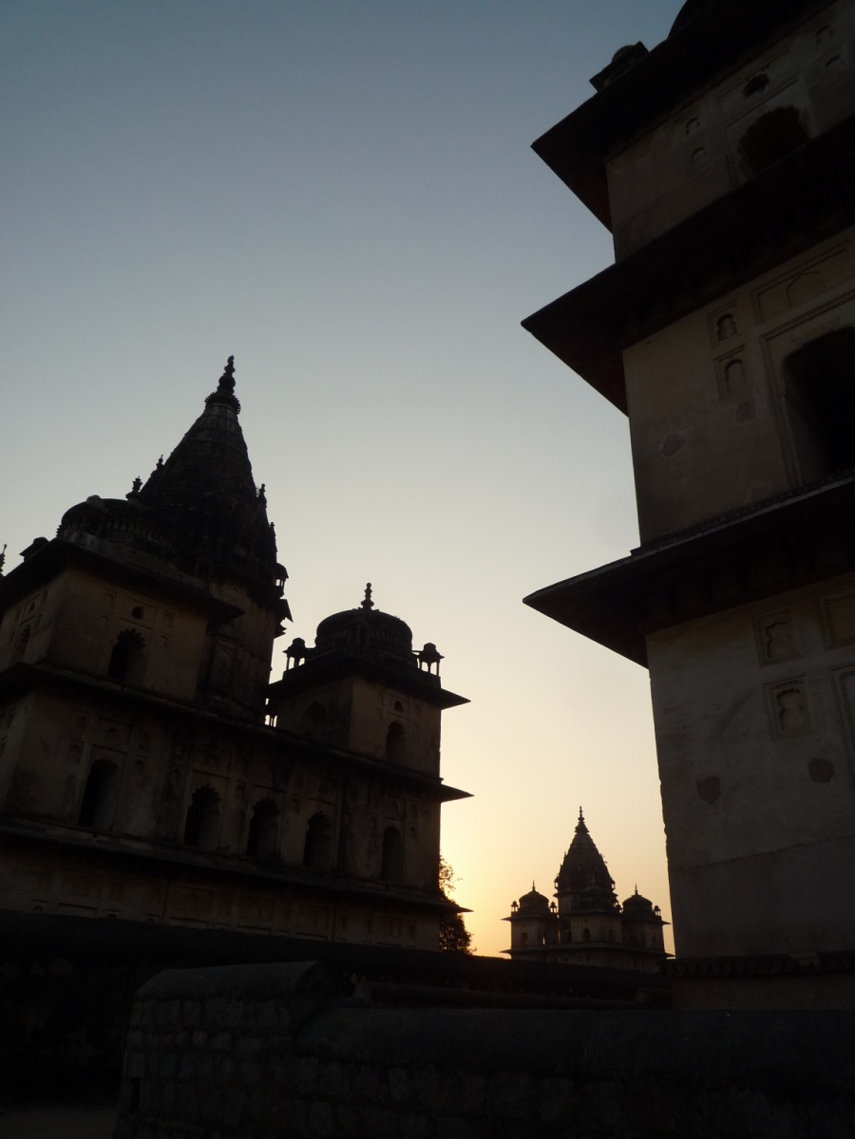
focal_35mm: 25
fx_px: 823
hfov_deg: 54.9
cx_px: 428
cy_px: 570
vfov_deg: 69.4
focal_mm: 4.4
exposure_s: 1/640
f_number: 4
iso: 100
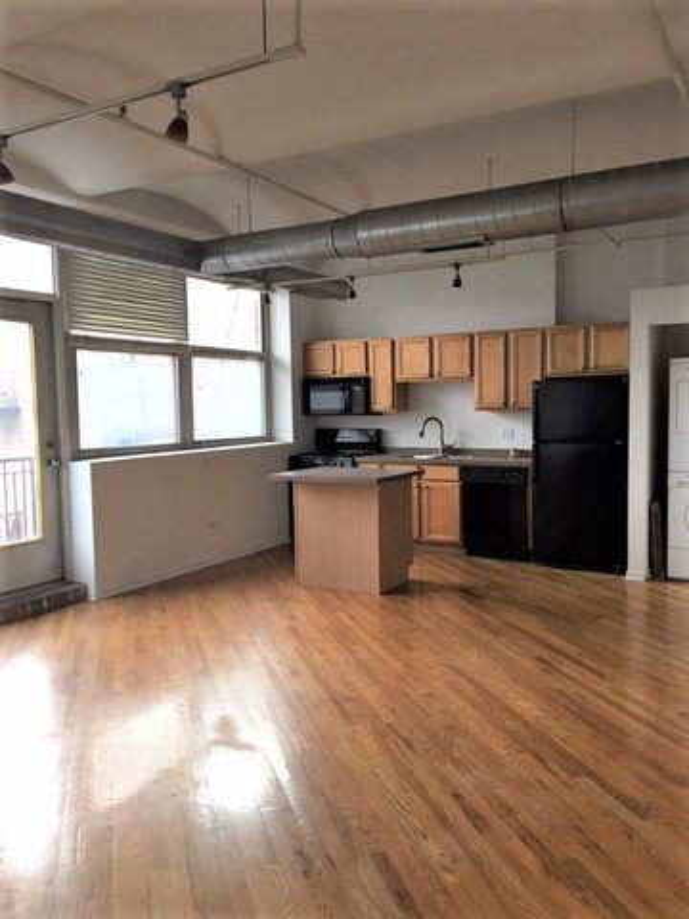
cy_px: 460
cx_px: 344
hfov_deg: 48.2
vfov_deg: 61.7
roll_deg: +1.0
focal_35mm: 29
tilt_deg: -2.4
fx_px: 770
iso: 40
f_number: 2.2
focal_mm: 4.15
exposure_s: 1/15
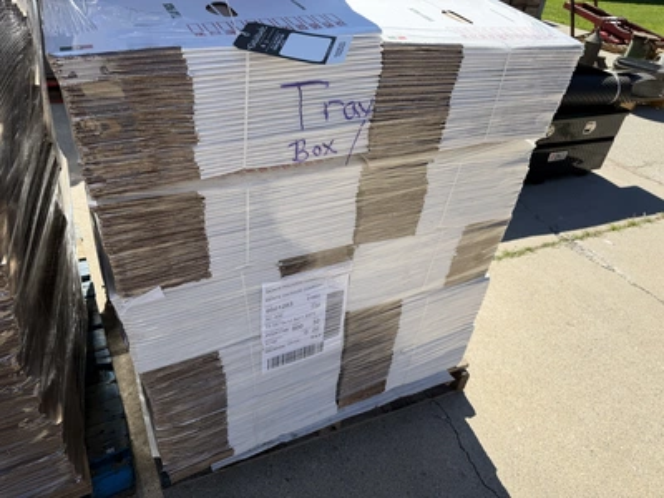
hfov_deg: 71.6
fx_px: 460
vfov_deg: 56.8
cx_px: 332
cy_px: 249
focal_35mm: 24
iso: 80
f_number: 1.78
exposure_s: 1/3584
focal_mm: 6.76
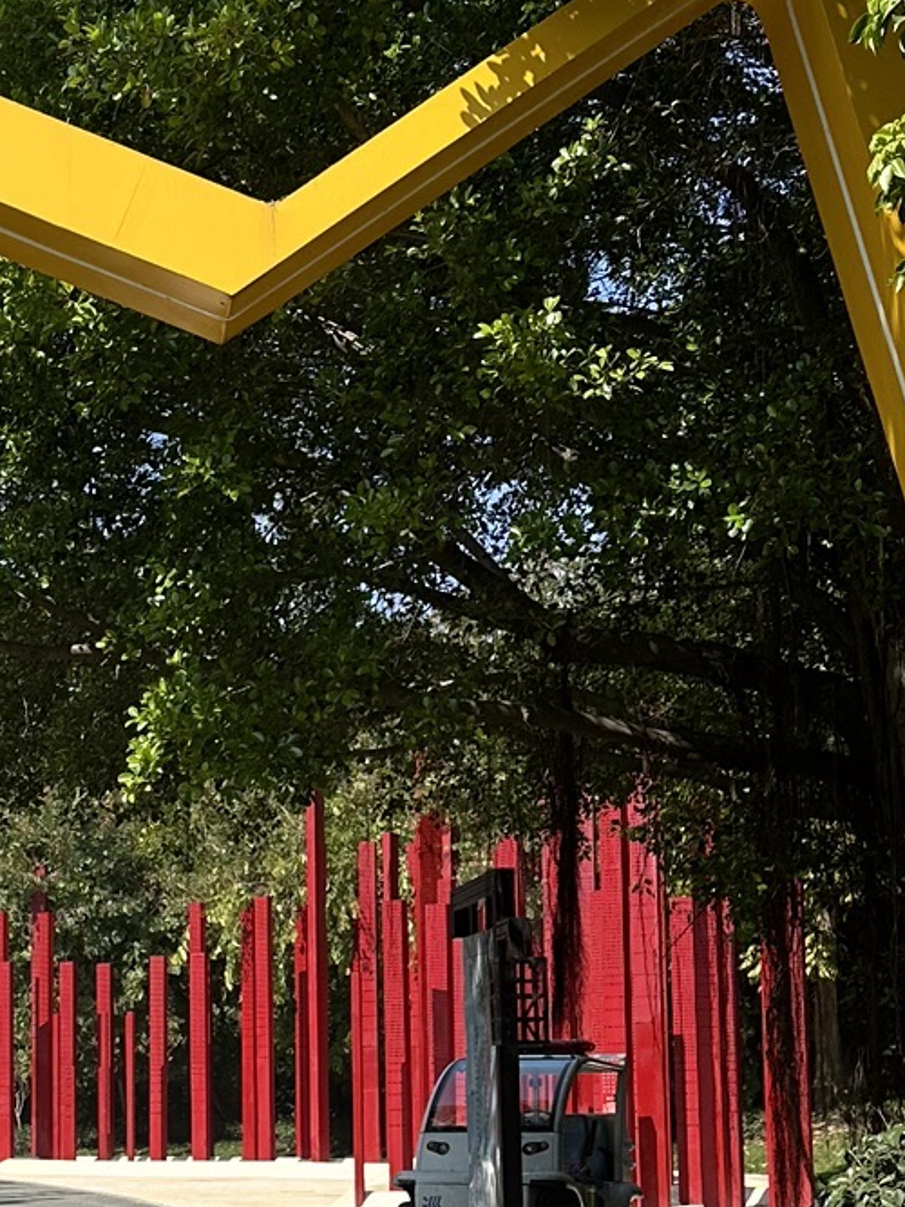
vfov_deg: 26.7
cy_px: 885
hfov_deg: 20.0
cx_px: 89
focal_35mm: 72
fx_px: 2511
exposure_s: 1/3058
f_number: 1.78
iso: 80
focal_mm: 6.86
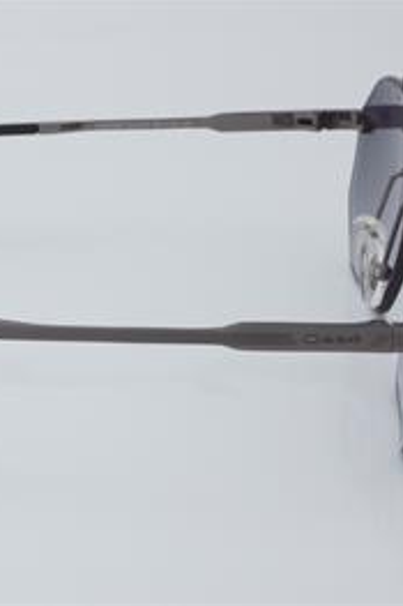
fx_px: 1917
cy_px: 302
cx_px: 39
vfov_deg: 18.0
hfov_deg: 11.9
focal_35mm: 114
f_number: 32
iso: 100
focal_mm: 50
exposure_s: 1/4
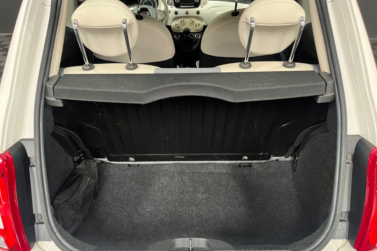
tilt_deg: -35.5
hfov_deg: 65.5
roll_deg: +1.6
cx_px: 186
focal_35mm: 28
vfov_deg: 46.4
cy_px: 135
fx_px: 293
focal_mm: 5.1
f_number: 1.6
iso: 200
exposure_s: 1/50
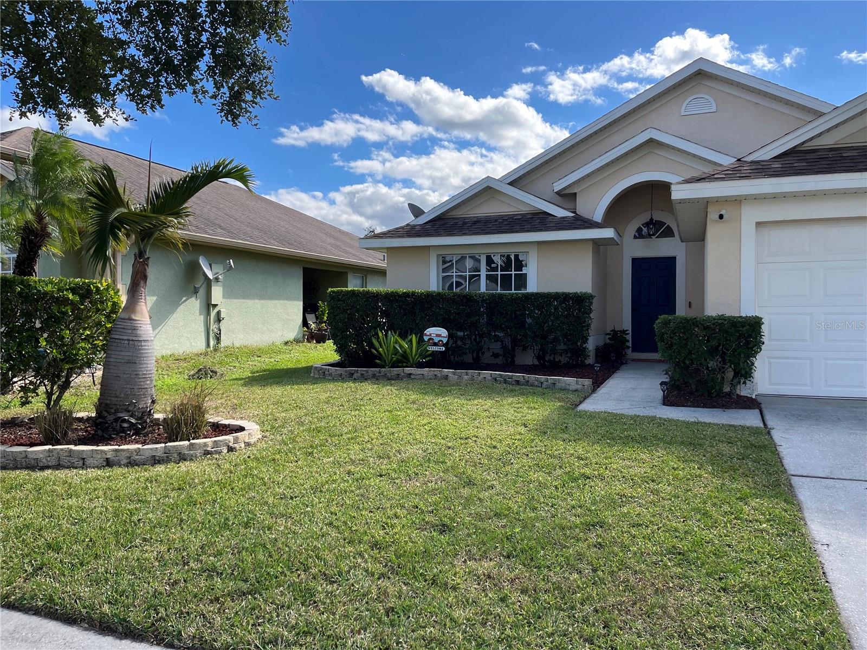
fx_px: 651
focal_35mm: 26
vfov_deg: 53.1
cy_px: 325
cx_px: 434
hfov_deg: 67.3
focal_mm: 5.1
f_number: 1.6
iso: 50
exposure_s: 1/1623
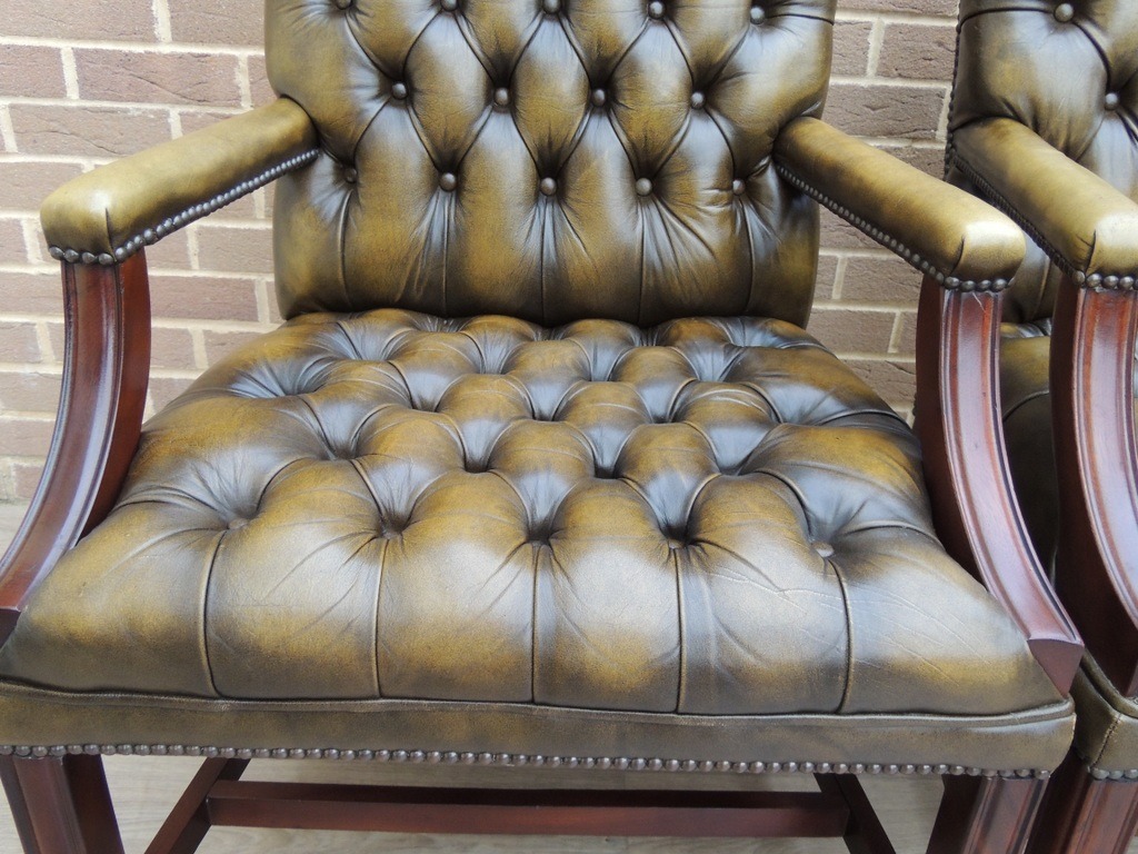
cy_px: 427
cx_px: 569
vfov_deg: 46.8
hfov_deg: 60.0
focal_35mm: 30
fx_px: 986
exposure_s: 1/125
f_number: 3.1
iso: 400
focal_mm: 5.3
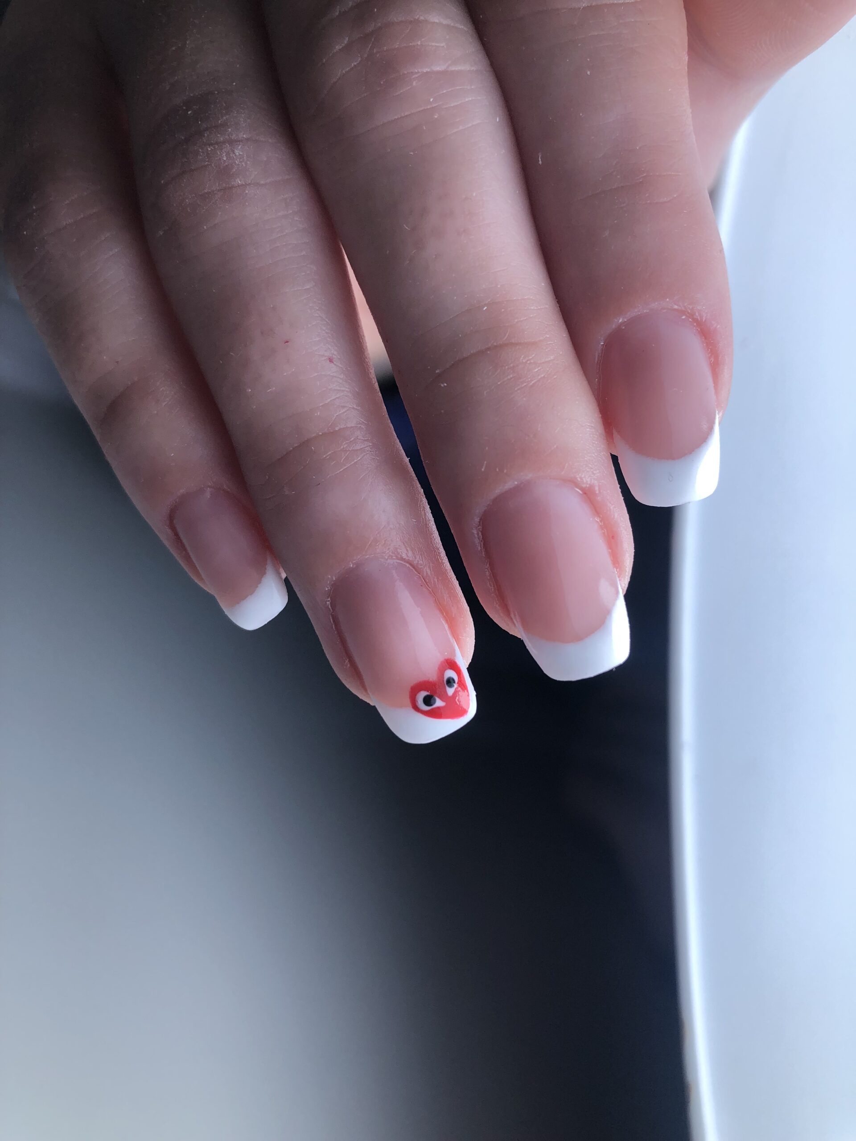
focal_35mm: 28
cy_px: 570
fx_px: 923
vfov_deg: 63.4
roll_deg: -38.5
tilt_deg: -24.9
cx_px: 428
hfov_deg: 49.7
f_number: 1.8
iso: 20
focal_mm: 3.99
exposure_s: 1/676
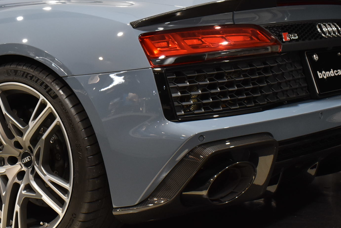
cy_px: 61
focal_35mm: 78
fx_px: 739
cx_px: 38
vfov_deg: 17.4
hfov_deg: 25.2
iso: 900
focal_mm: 24
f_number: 8
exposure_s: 1/40
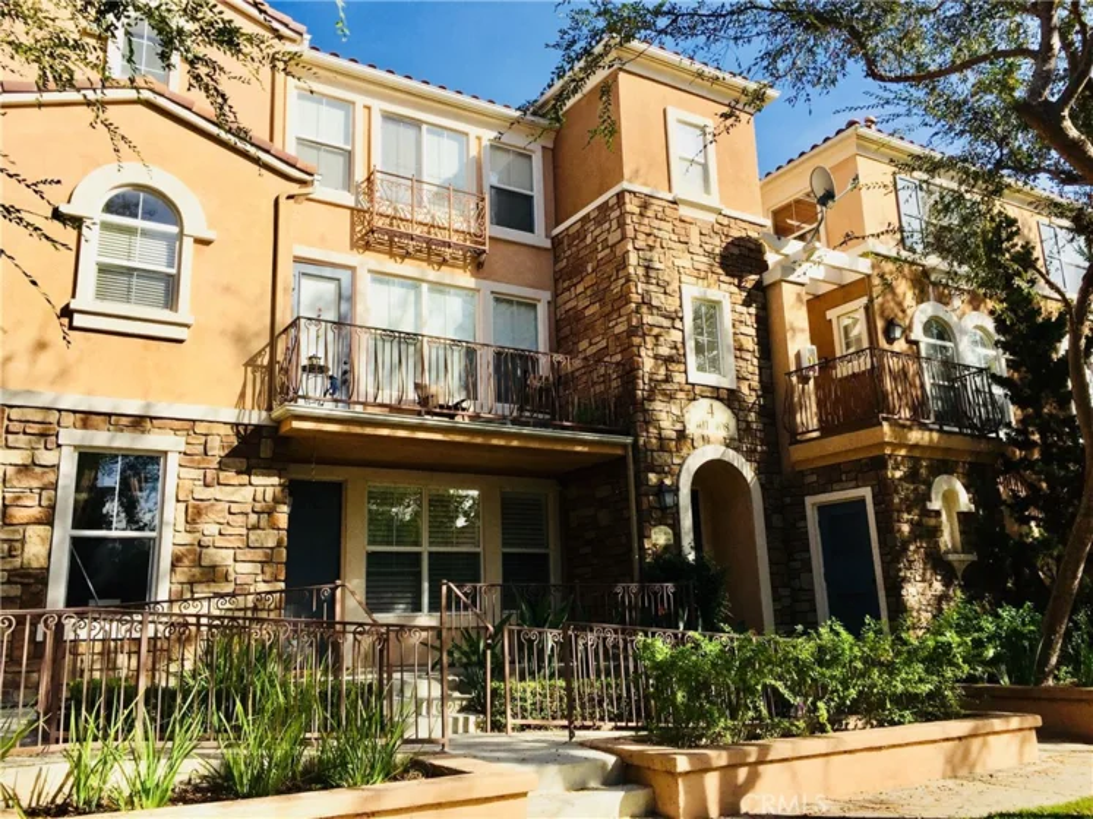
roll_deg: +1.3
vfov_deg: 48.2
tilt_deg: +13.9
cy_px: 410
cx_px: 546
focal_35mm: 29
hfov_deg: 61.7
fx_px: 916
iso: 32
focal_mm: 4.15
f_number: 2.2
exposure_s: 1/2083
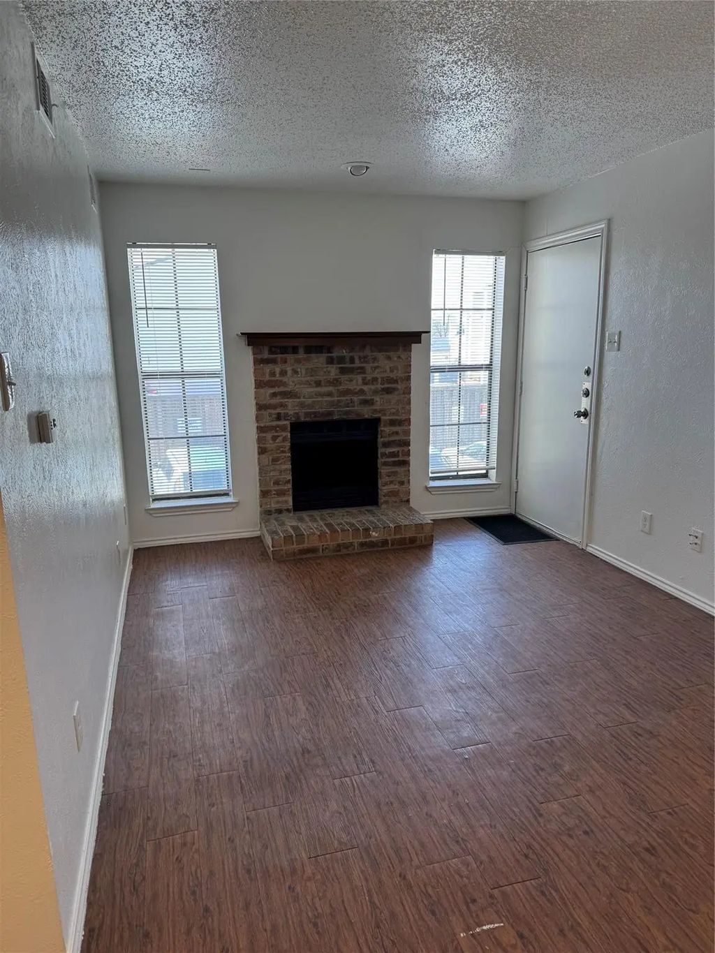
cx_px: 358
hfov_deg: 56.8
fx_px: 661
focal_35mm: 24
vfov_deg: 71.6
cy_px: 476
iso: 80
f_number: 1.78
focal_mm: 6.76
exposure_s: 1/120
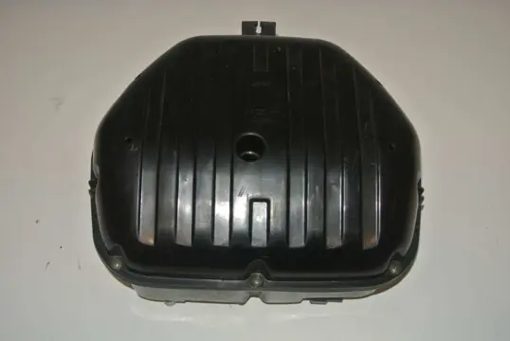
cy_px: 170
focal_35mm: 42
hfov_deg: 46.4
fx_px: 596
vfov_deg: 32.0
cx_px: 255
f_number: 4.2
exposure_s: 1/60
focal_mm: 15.7
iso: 200
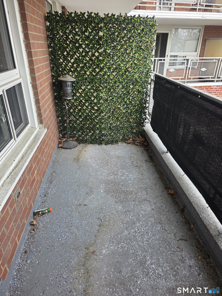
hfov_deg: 58.9
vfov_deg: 73.9
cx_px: 111
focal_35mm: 23
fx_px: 197
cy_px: 148
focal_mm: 6.3
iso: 80
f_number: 1.7
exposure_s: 1/180
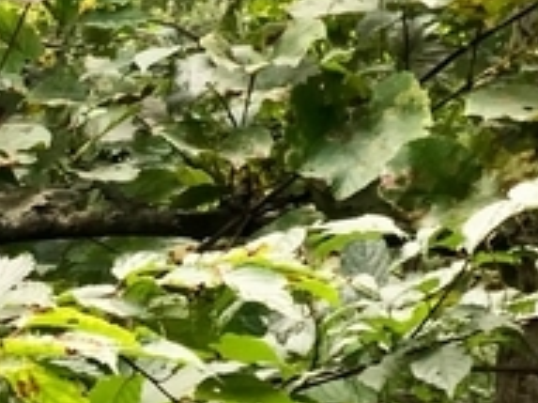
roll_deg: -1.4
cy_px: 807
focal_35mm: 245
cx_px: -670
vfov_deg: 5.9
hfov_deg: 7.6
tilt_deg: -4.3
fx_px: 3805
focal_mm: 6
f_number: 2.4
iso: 32
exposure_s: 1/60
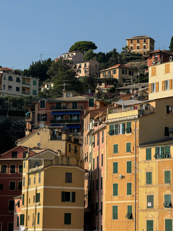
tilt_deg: +10.1
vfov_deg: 16.4
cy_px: 116
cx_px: 86
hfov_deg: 12.3
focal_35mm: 120
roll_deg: -1.5
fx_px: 800
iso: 50
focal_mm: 15.66
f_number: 2.8
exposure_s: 1/1368
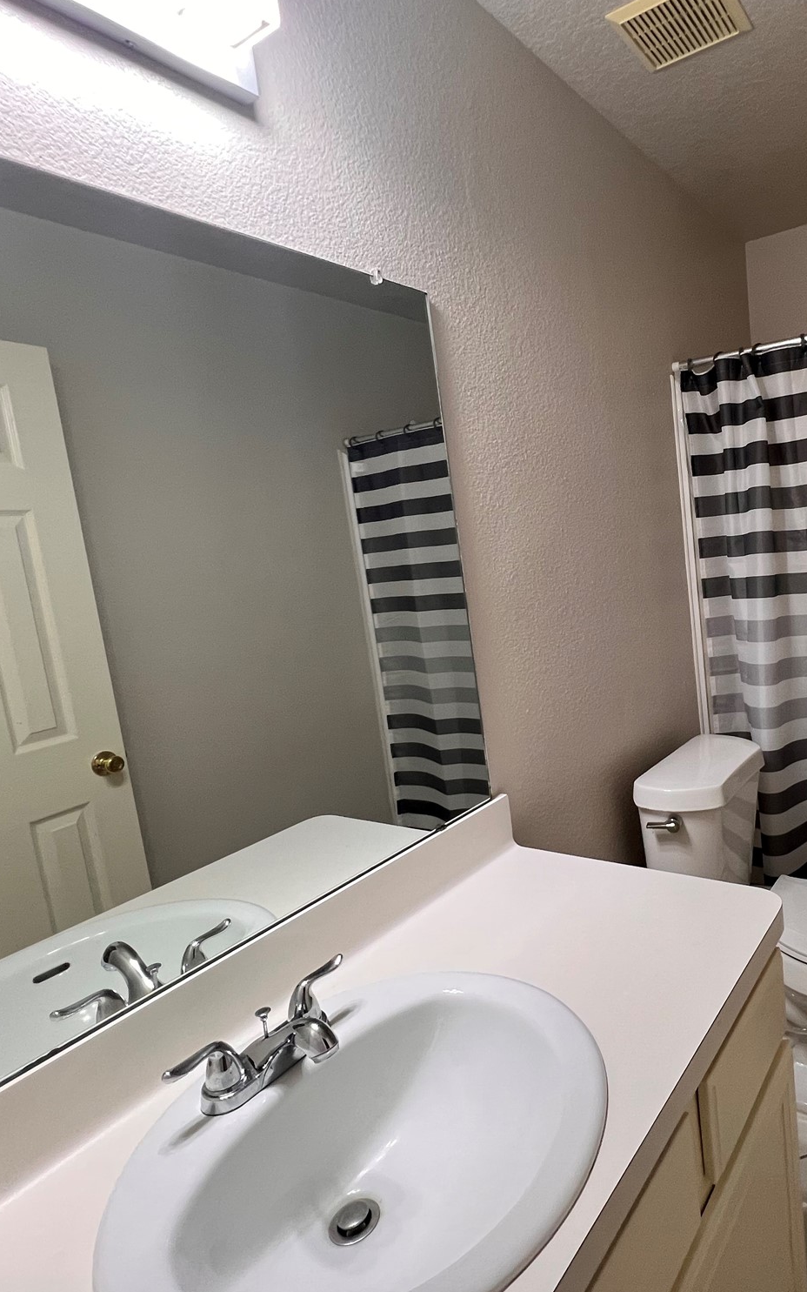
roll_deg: +5.6
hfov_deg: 58.6
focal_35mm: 19
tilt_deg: -7.3
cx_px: 617
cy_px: 630
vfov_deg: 88.0
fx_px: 669
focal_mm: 1.57
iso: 200
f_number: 1.8
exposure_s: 1/60
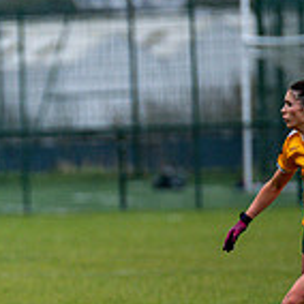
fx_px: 10373
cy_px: 314
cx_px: -195
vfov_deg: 1.7
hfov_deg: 1.7
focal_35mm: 1044
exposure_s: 1/640
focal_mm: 300
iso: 1600
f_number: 2.8
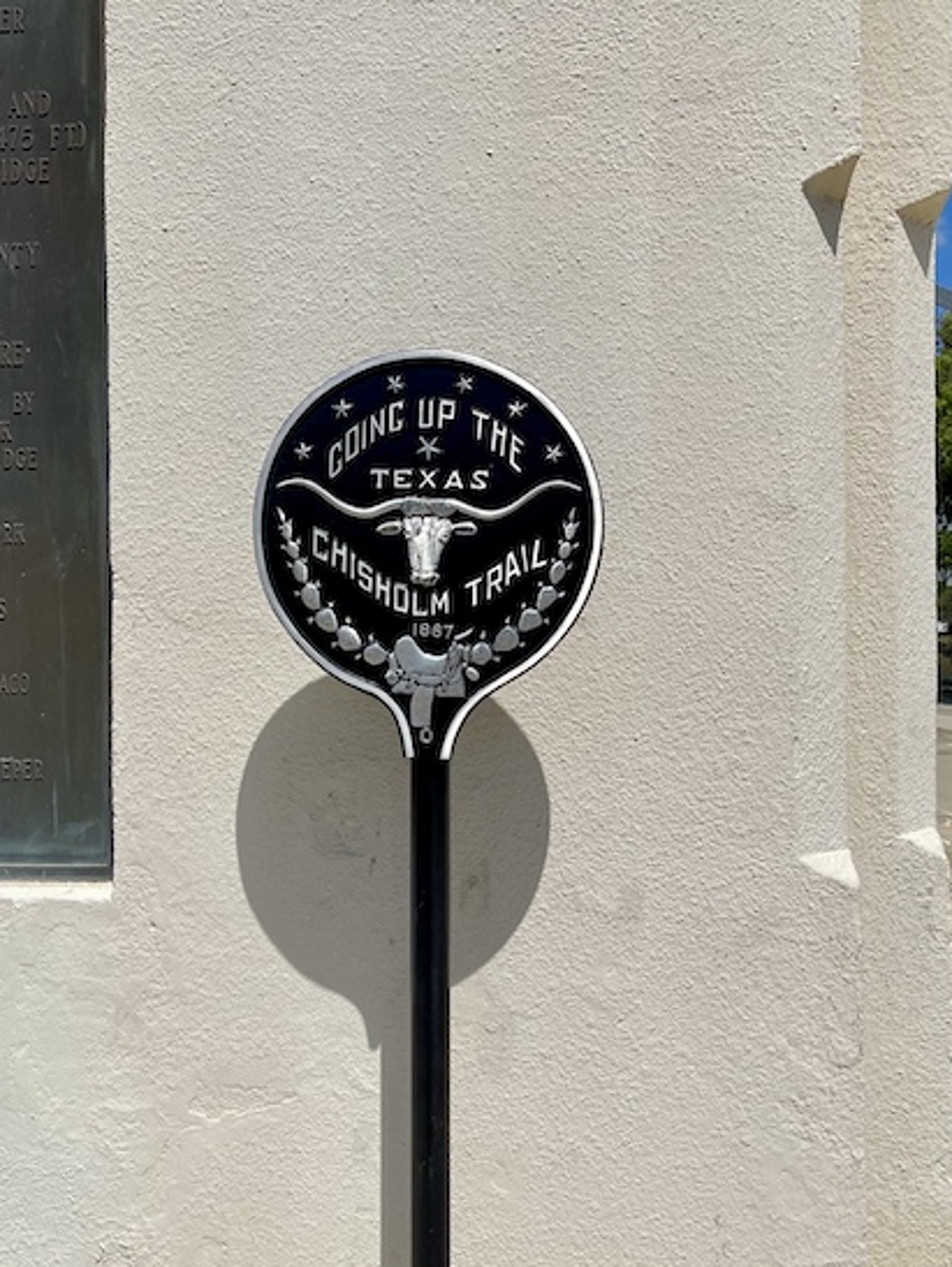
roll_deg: +0.9
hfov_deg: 37.7
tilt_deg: +2.1
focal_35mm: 38
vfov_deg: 48.9
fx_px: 1392
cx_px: 417
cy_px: 598
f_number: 1.6
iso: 50
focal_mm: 5.1
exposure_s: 1/13514
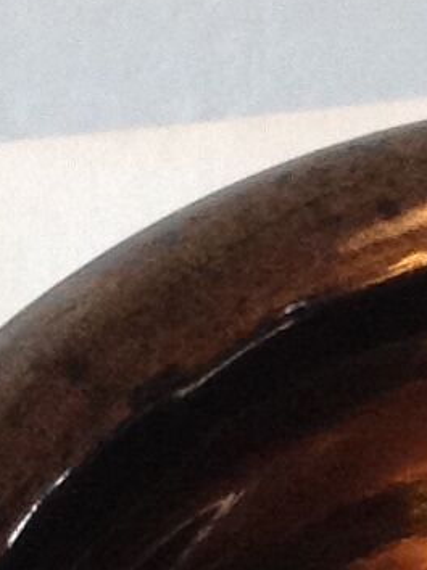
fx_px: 4216
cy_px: 596
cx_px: 672
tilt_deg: -48.1
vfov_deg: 7.7
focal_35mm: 256
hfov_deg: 5.7
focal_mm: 4.28
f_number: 2.4
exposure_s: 1/17
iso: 100
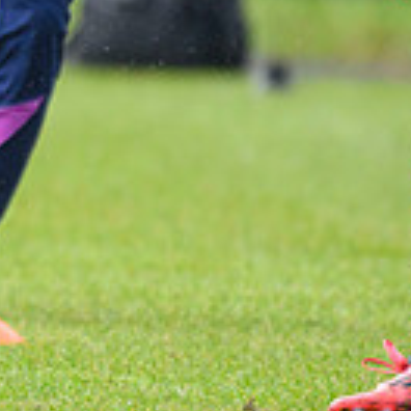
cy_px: -132
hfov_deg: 0.7
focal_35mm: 2446
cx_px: -537
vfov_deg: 0.7
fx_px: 32857
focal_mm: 560
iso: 1250
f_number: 4
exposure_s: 1/1600
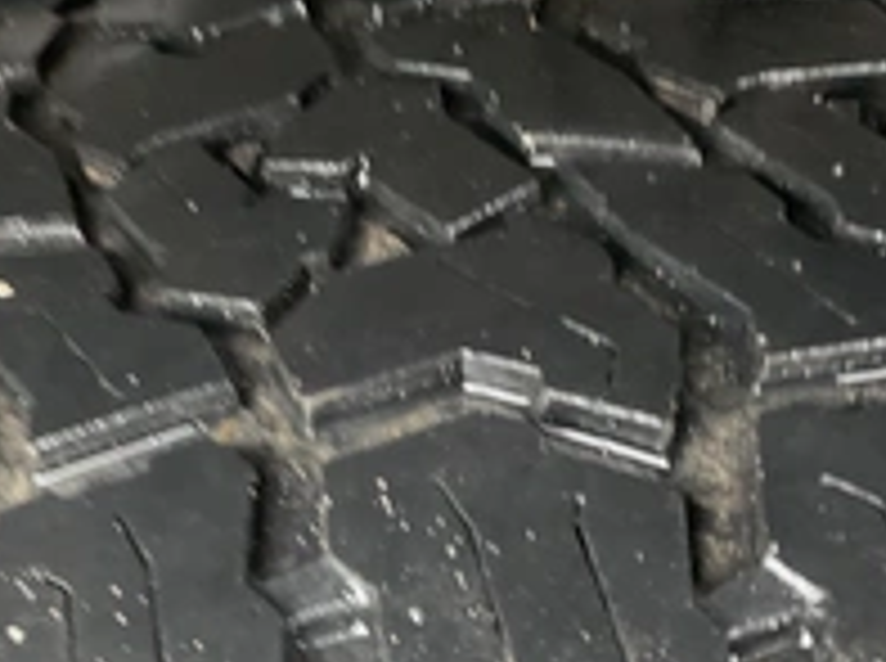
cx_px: 364
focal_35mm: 59
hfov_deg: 32.7
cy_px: 392
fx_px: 1507
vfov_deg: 24.7
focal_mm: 3
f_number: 1.8
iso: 400
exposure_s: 1/30
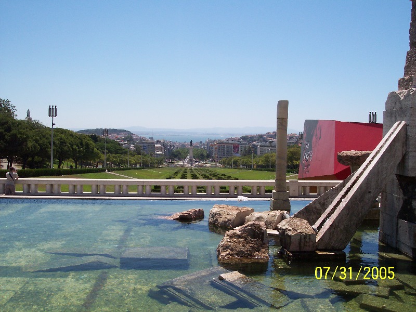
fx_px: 457
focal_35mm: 38
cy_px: 156
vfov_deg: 37.7
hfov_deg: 49.0
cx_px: 208
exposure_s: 1/1000
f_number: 4.8
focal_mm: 8
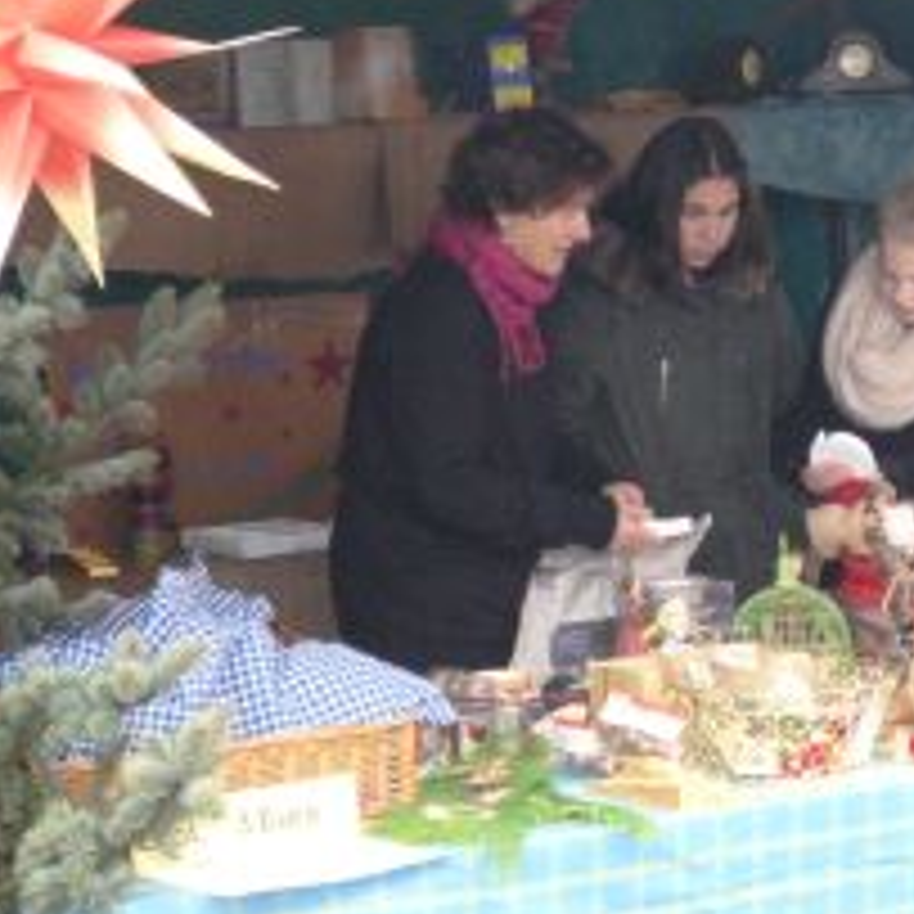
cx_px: 572
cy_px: 320
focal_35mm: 106
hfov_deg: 16.4
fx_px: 3167
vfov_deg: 16.4
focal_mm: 10.9
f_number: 4.1
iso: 640
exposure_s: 1/60
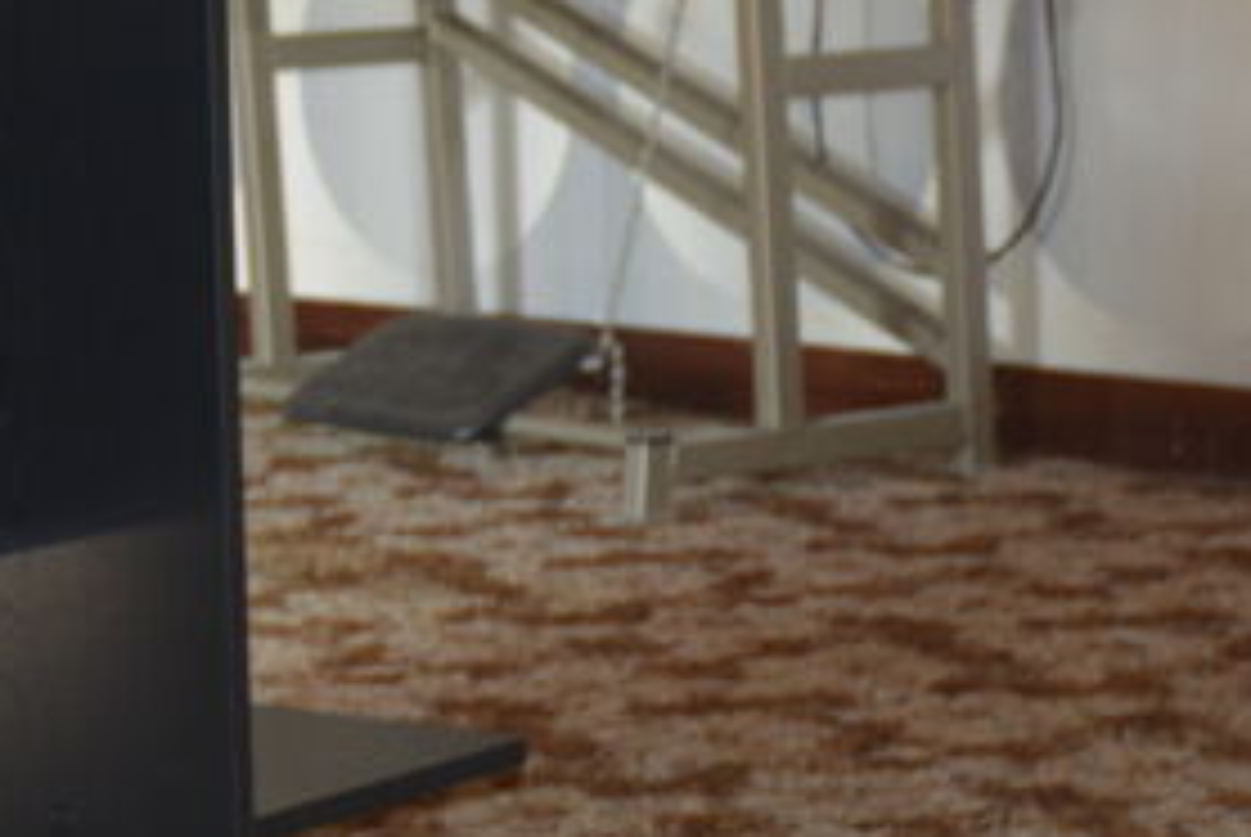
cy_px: 380
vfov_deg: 10.2
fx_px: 4689
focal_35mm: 135
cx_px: -364
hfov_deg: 14.6
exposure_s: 1/60
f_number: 3.8
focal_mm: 25
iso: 800
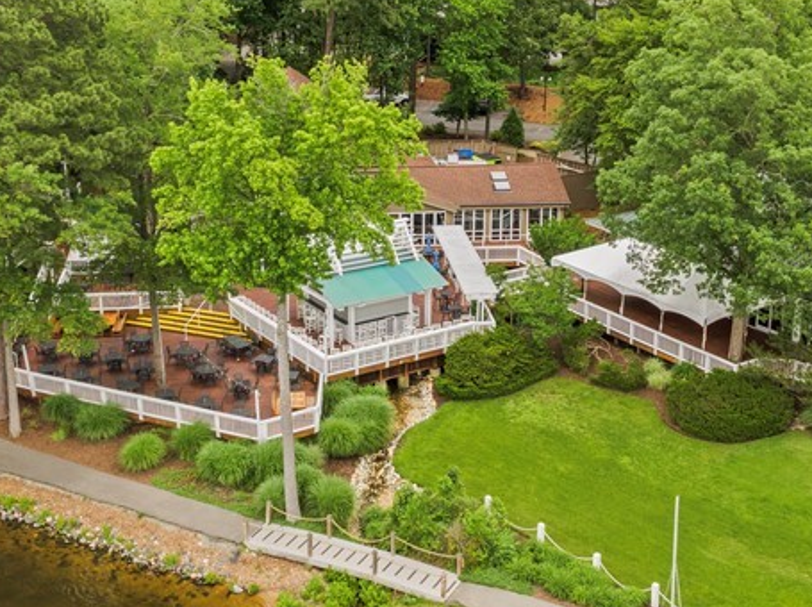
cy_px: 236
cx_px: 452
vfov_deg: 26.9
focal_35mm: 54
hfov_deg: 35.5
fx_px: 1265
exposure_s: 1/30
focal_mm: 12.29
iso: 100
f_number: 8
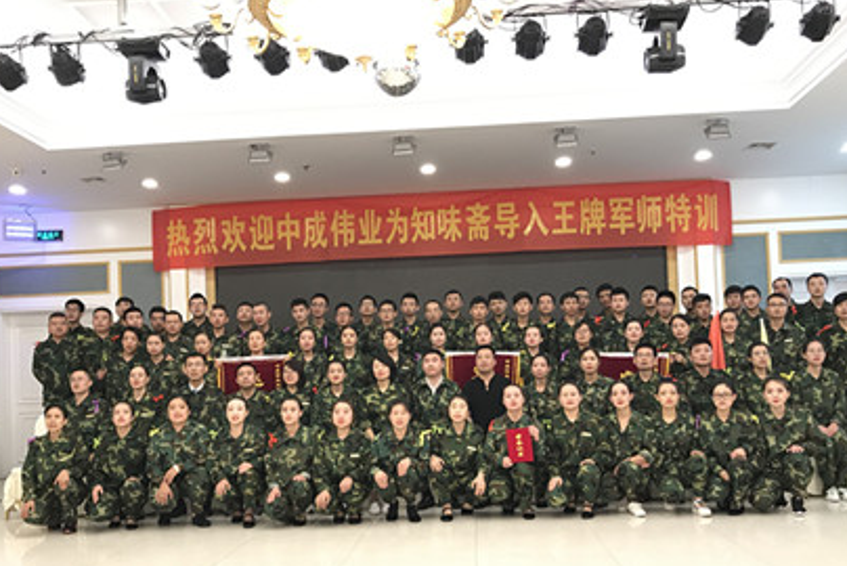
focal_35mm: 36
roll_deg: +2.3
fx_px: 848
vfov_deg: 36.7
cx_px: 426
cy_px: 351
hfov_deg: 53.1
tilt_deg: +2.2
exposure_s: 1/17
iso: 40
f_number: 1.8
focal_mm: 3.99
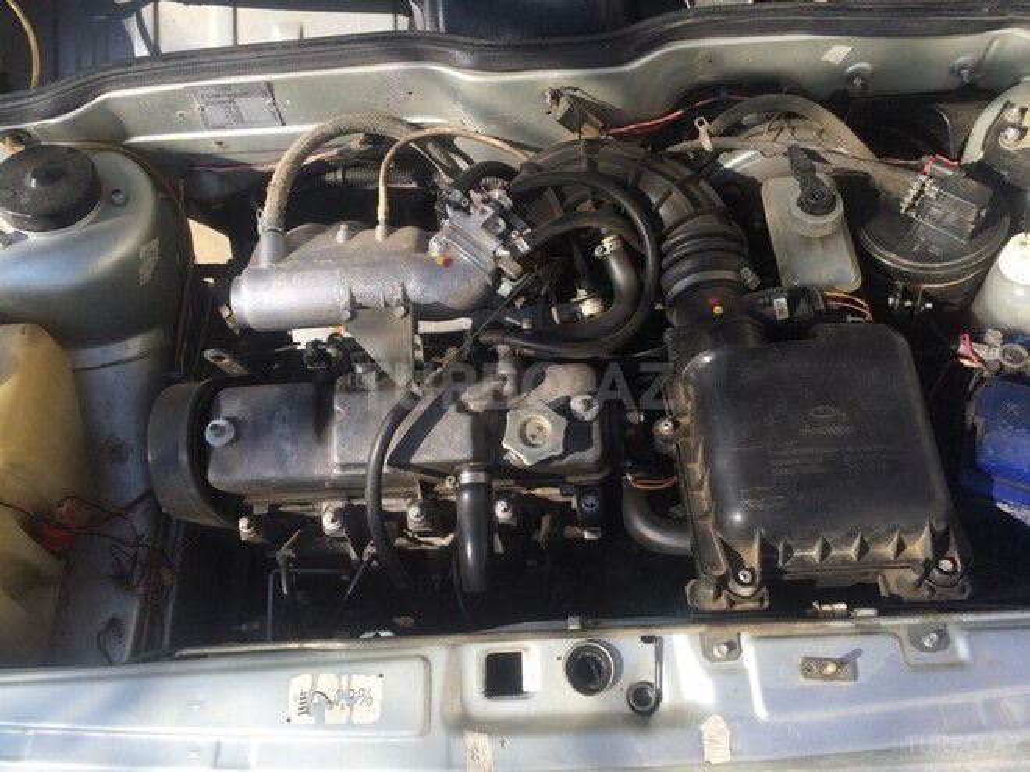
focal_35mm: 29
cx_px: 515
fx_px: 863
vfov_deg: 48.2
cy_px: 386
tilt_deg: -56.7
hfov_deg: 61.7
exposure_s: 1/892
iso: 32
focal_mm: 4.15
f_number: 2.2
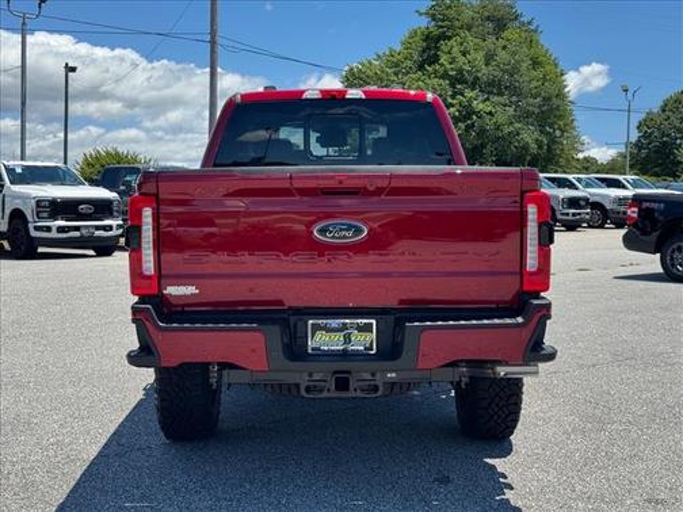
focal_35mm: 48
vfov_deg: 30.3
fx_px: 947
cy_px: 256
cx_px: 342
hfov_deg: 39.7
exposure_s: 1/3257
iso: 64
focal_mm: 6.76
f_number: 1.78
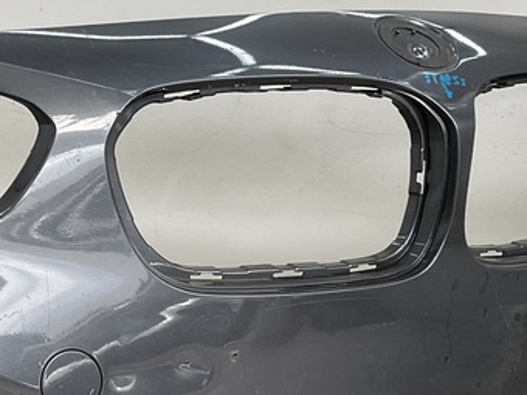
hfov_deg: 22.4
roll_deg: -0.3
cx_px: 84
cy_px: 217
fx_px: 1309
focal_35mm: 86
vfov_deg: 17.2
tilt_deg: -8.7
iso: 16
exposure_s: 1/150
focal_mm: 3
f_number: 1.8
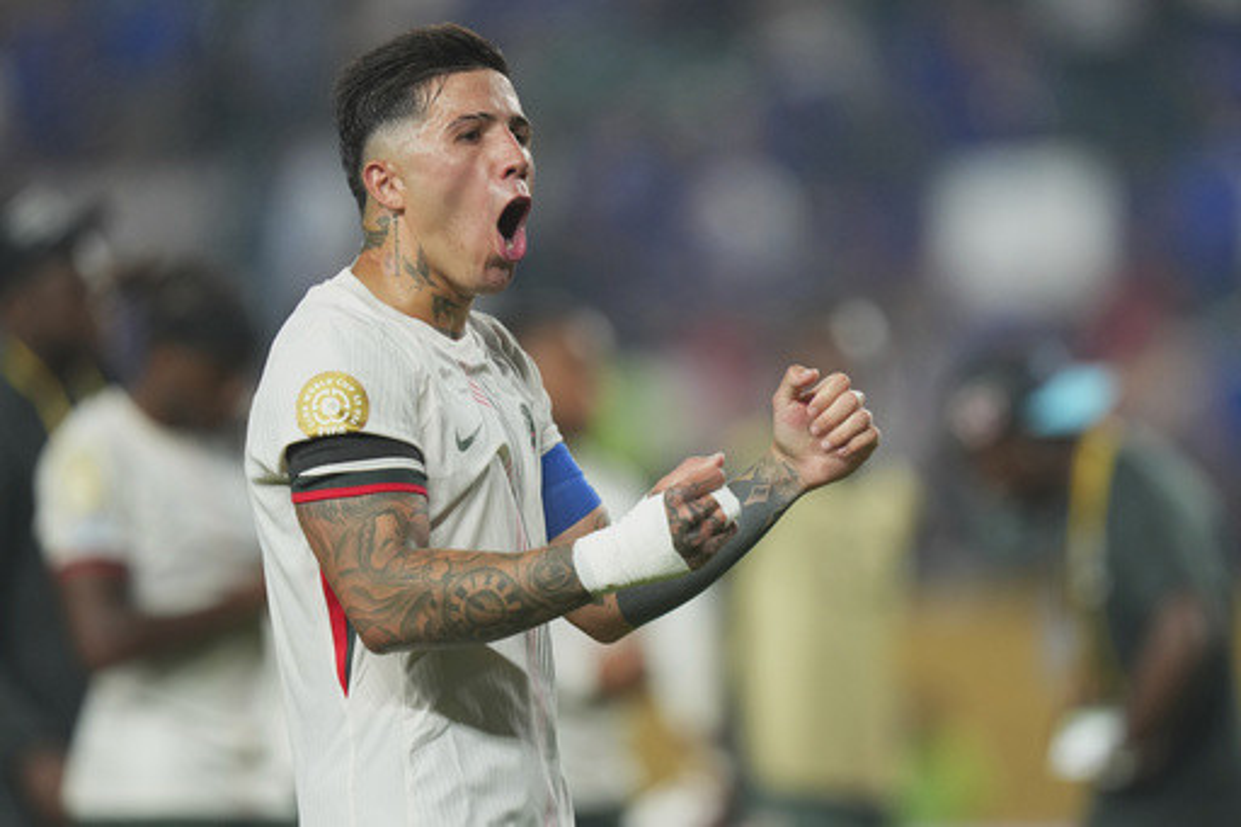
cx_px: 620
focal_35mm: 400
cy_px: 414
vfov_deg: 3.4
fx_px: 13784
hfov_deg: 5.2
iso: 2000
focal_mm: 400
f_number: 2.8
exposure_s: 1/1600
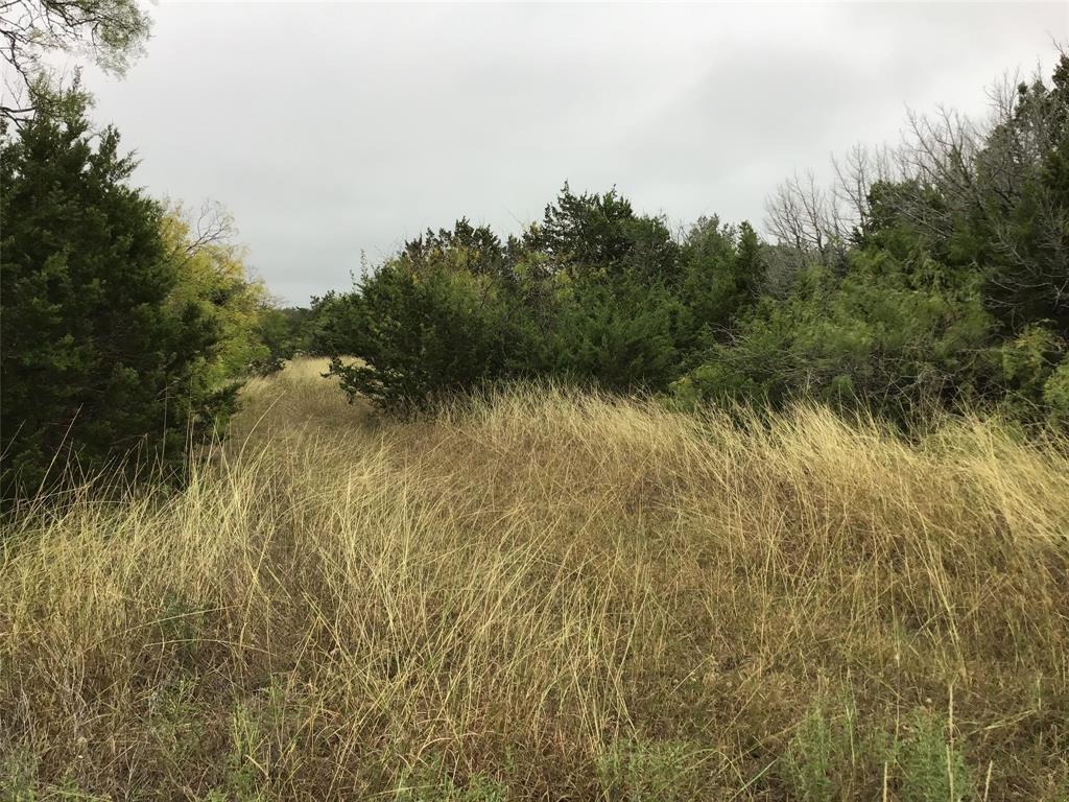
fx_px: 957
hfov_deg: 58.4
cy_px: 401
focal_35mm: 31
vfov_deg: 45.4
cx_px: 534
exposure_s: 1/120
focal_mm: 3.3
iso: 50
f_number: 2.4
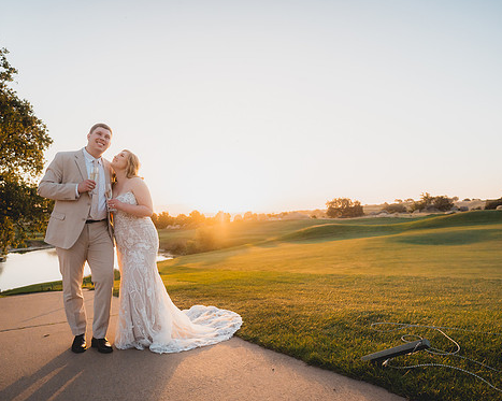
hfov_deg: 77.6
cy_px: 206
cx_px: 241
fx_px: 312
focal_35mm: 21
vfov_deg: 65.5
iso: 1250
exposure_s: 1/4000
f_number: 2.8
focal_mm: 18
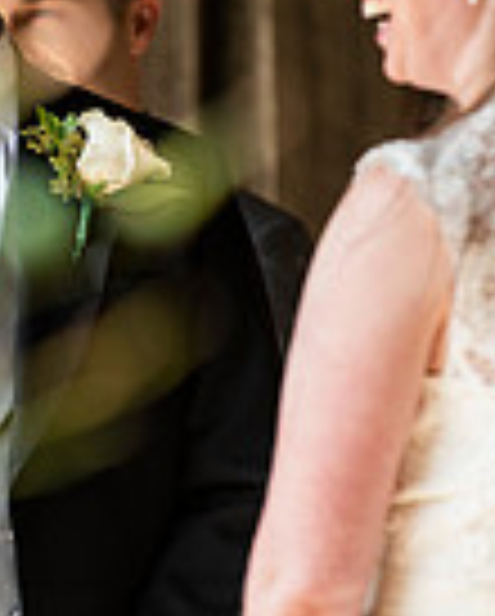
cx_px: -22
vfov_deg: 4.2
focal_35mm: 461
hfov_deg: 3.4
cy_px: 225
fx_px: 8423
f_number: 3.5
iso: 400
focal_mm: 150
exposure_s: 1/500
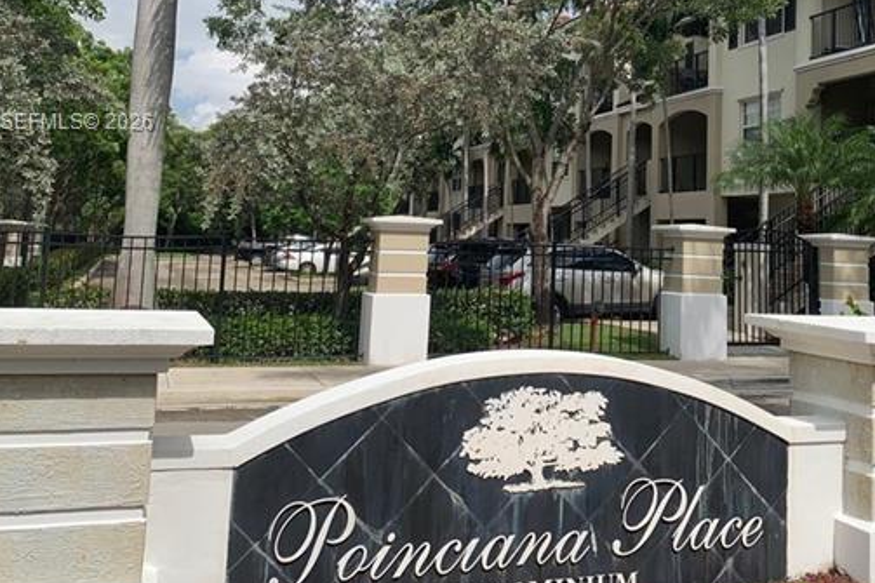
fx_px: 1045
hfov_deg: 44.9
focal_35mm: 43
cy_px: 124
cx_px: 571
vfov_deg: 30.5
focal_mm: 4.25
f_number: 1.8
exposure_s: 1/2833
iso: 25
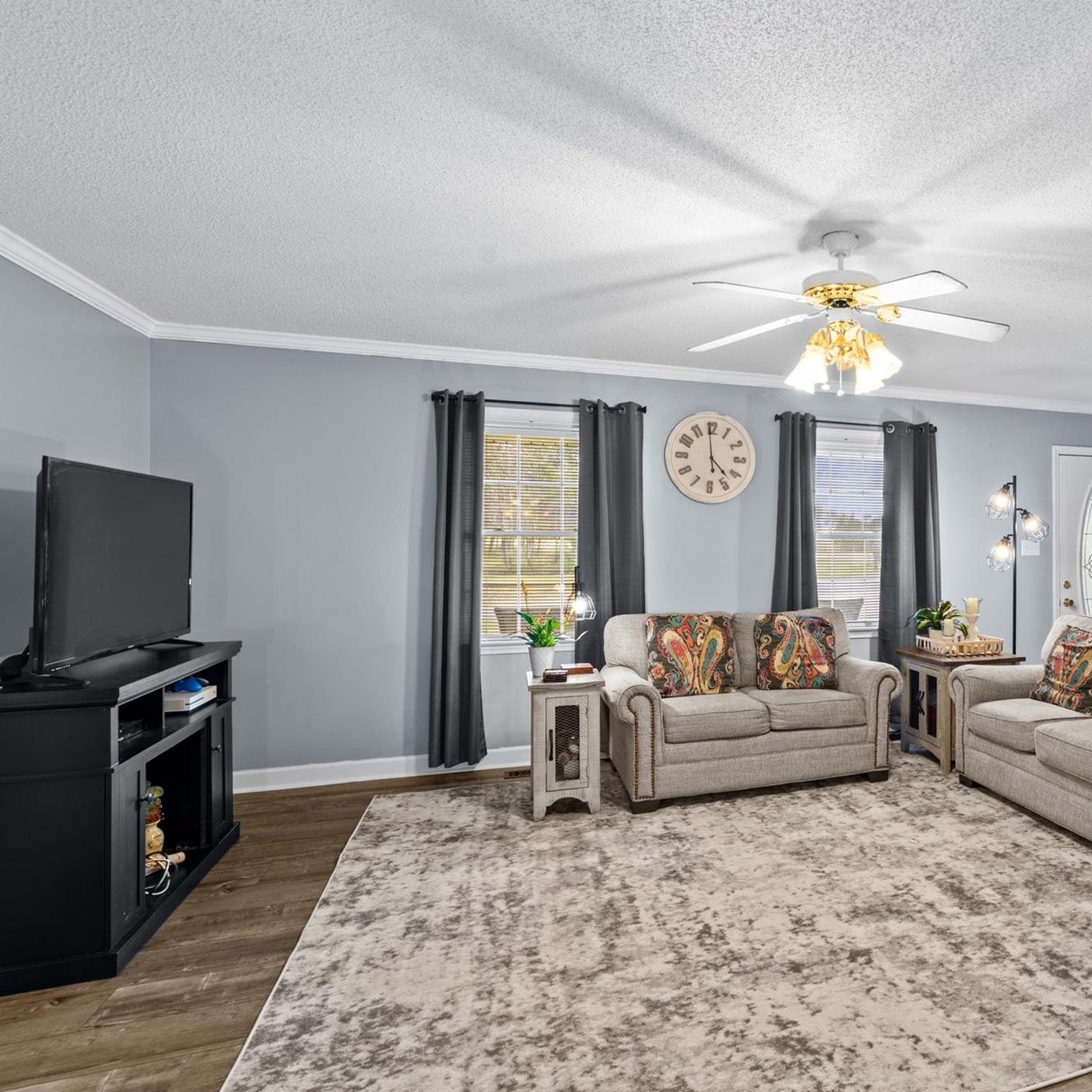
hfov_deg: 67.4
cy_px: 546
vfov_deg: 72.1
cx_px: 823
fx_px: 749
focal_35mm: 21
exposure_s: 2
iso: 100
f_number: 8
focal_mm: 16
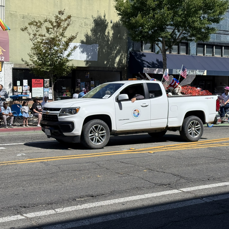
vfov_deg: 30.0
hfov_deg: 30.0
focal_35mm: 57
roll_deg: +0.1
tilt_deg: -3.6
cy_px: 115
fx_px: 427
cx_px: 117
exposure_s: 1/5208
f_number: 1.78
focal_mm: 6.76
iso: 64
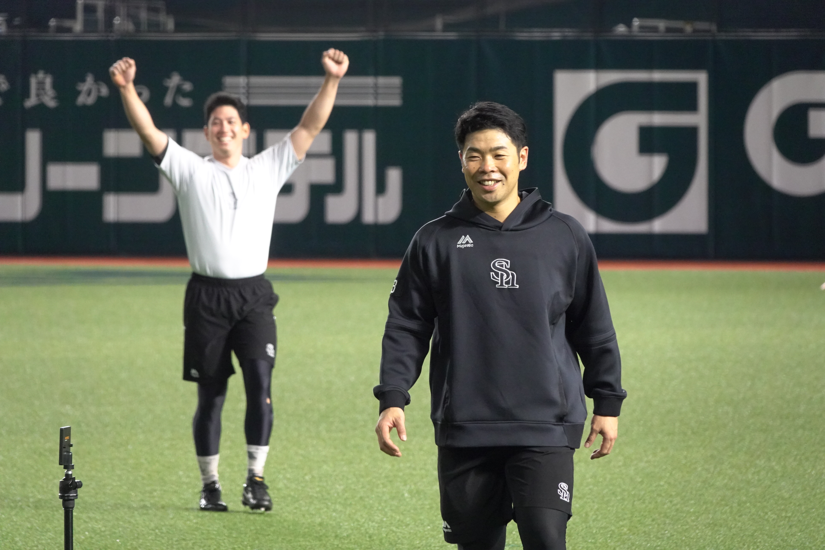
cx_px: 412
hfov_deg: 5.7
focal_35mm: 361
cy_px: 275
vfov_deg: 3.8
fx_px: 8272
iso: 1600
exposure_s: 1/320
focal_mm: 132.24
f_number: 4
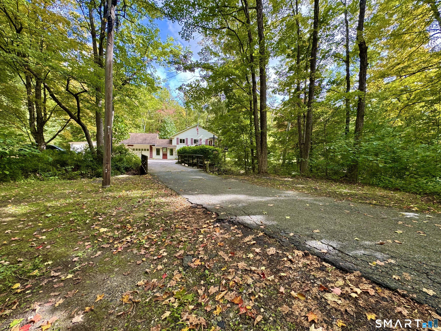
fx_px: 178
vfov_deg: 85.7
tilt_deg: -4.3
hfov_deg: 102.1
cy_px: 166
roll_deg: -0.5
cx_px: 220
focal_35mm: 14
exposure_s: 1/114
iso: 40
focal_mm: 2.22
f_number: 2.2
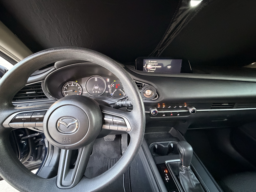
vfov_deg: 85.7
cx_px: 128
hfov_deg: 102.1
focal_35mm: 14
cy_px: 96
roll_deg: -2.0
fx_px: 104
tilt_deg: -29.8
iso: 1250
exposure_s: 1/39
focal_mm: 2.22
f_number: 2.2
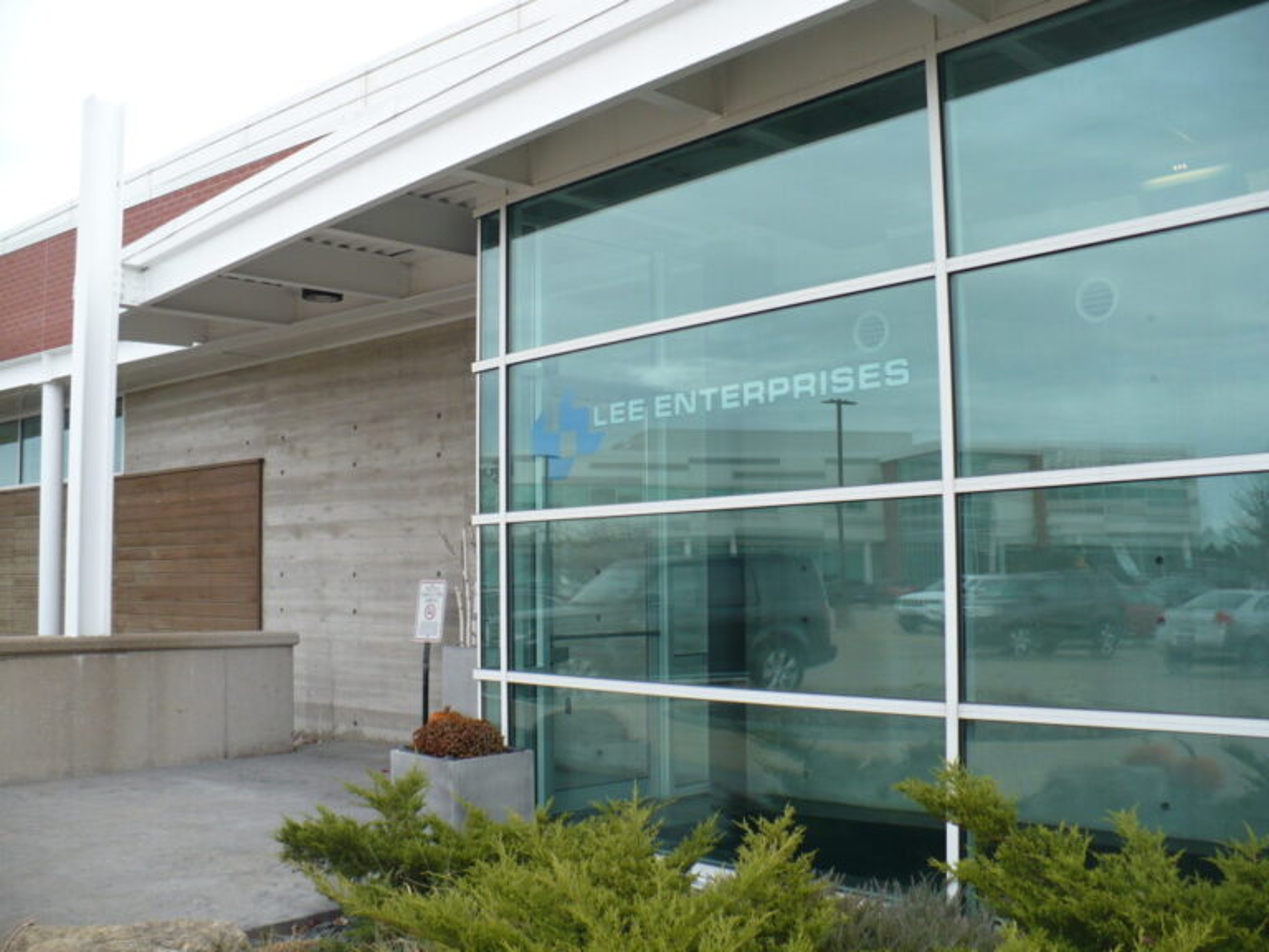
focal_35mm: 37
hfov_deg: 50.1
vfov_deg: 38.7
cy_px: 476
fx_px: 1356
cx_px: 634
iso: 100
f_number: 2.8
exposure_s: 1/320
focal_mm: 6.1
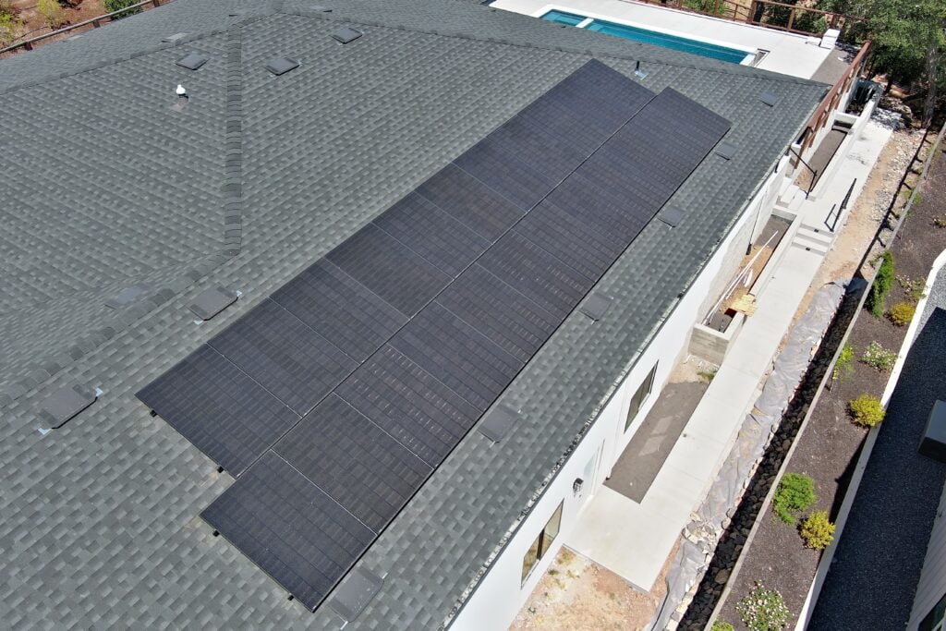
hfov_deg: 63.7
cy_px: 316
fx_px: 762
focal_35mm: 29
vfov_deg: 45.0
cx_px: 473
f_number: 2.8
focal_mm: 10.57
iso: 400
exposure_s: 1/4115
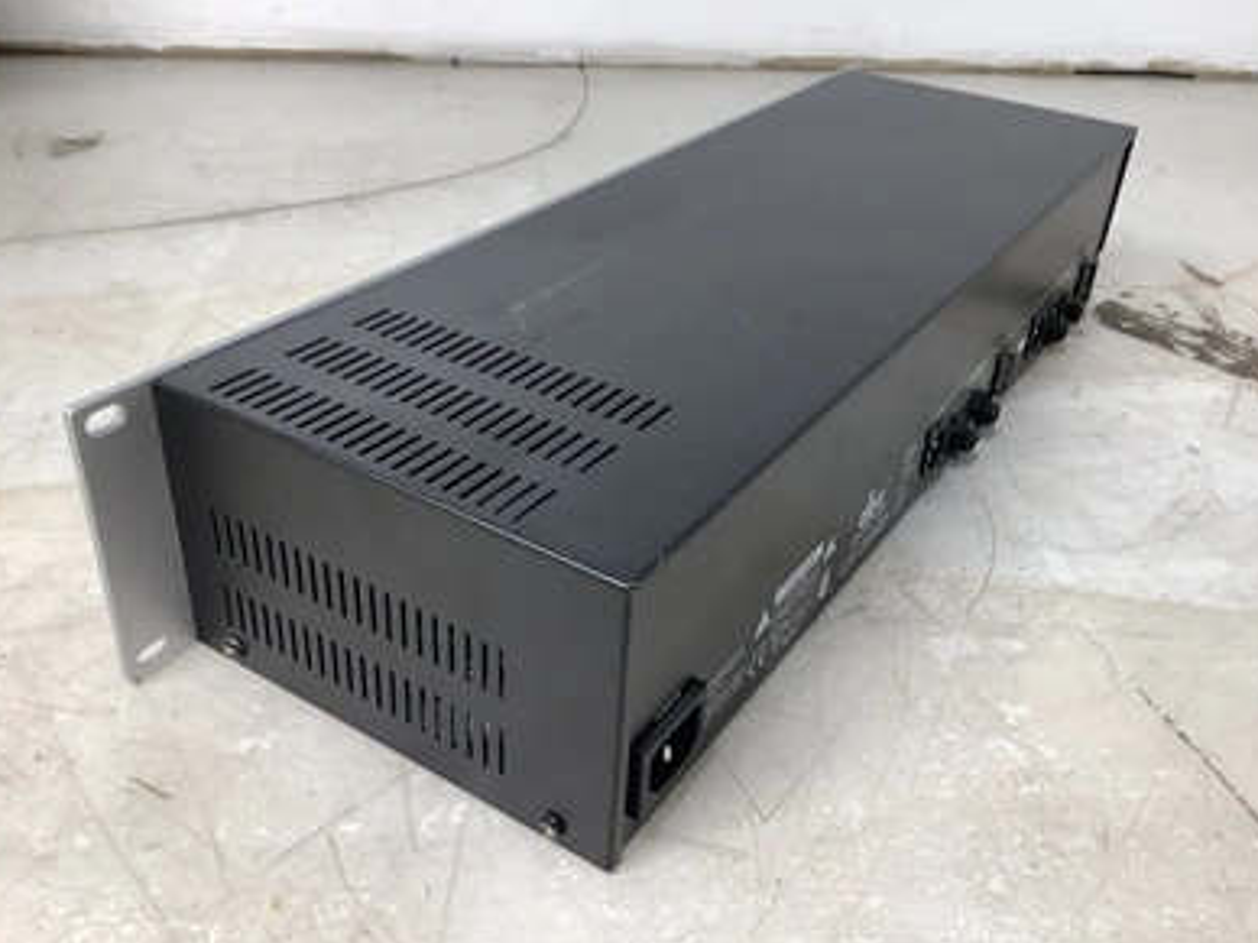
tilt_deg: -32.2
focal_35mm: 32
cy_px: 483
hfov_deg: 56.8
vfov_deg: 44.2
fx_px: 1163
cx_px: 629
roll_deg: -2.5
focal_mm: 3.3
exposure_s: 1/60
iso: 80
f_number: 2.4
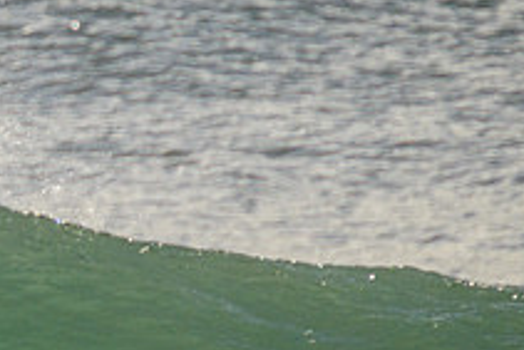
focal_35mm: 3004
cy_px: 412
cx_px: -335
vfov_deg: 0.5
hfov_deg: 0.7
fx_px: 43753
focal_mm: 800
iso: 450
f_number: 11
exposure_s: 1/2000
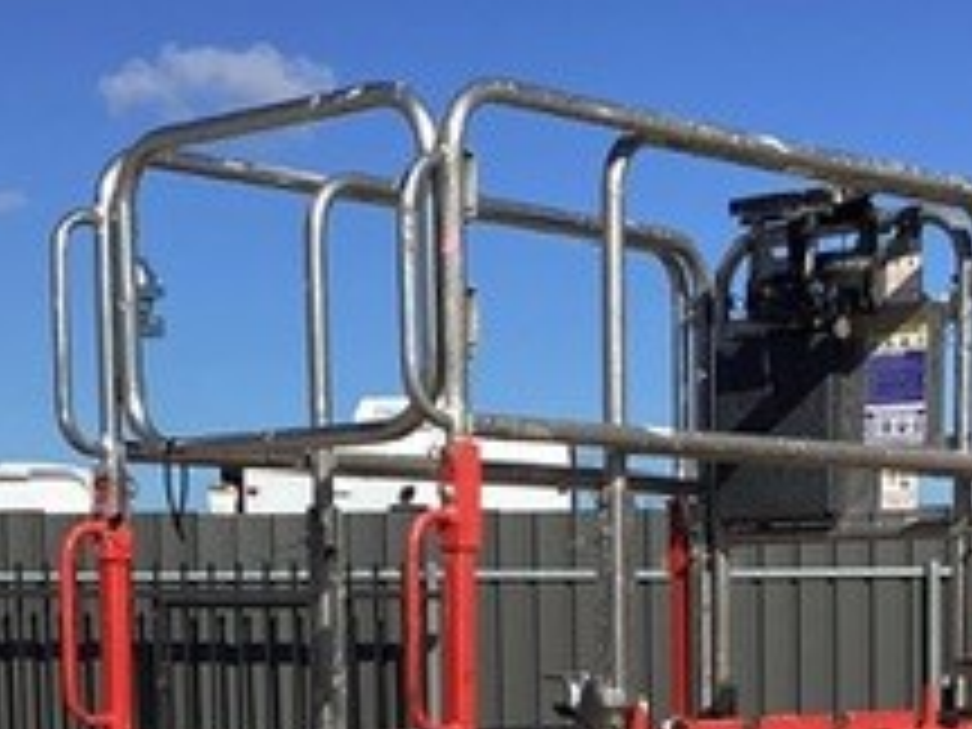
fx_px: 2583
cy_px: 891
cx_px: 464
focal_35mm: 92
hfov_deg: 21.3
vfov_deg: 15.4
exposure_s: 1/1942
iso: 25
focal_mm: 3.3
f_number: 2.4
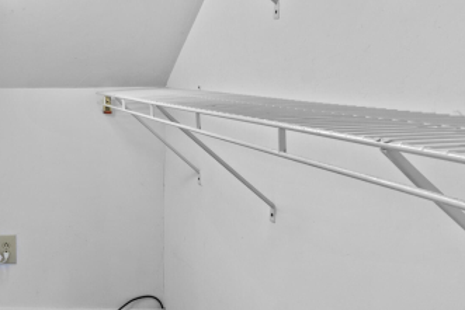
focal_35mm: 34
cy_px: 58
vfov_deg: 37.4
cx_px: -11
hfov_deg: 45.8
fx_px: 439
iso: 400
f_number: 11
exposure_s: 1/1.25
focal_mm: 10
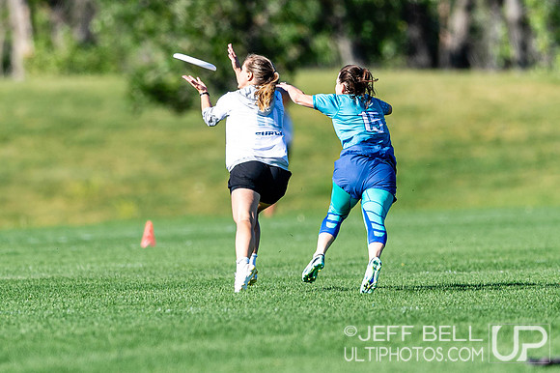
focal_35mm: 1003
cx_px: 185
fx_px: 15597
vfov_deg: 1.4
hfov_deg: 2.1
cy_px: 182
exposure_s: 1/2000
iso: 140
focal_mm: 400
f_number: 2.8
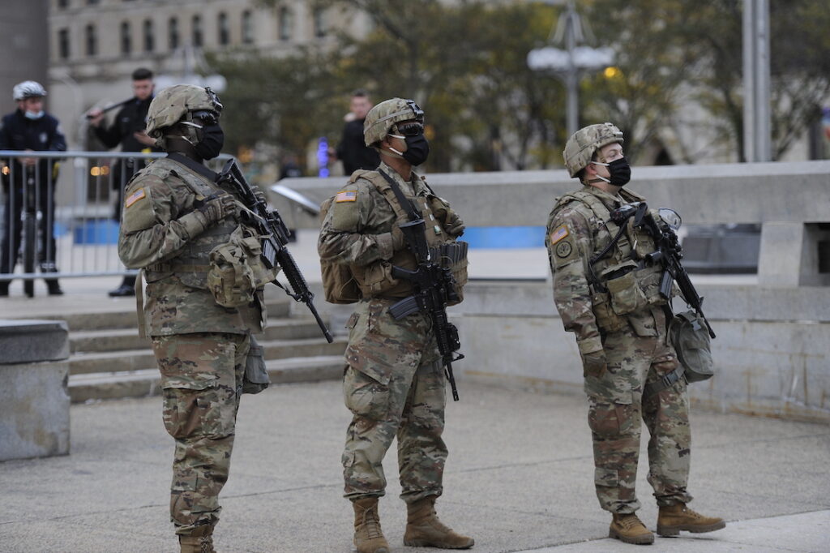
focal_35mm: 112
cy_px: 276
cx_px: 415
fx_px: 2581
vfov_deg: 12.2
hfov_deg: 18.3
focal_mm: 112
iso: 1000
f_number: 2.8
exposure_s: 1/200
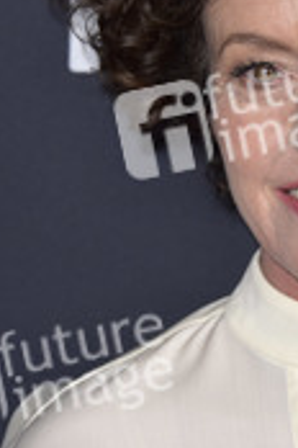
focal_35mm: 345
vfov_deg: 6.0
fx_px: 4283
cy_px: 247
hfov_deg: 4.0
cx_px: 322
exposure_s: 1/200
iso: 500
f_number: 6.3
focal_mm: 150
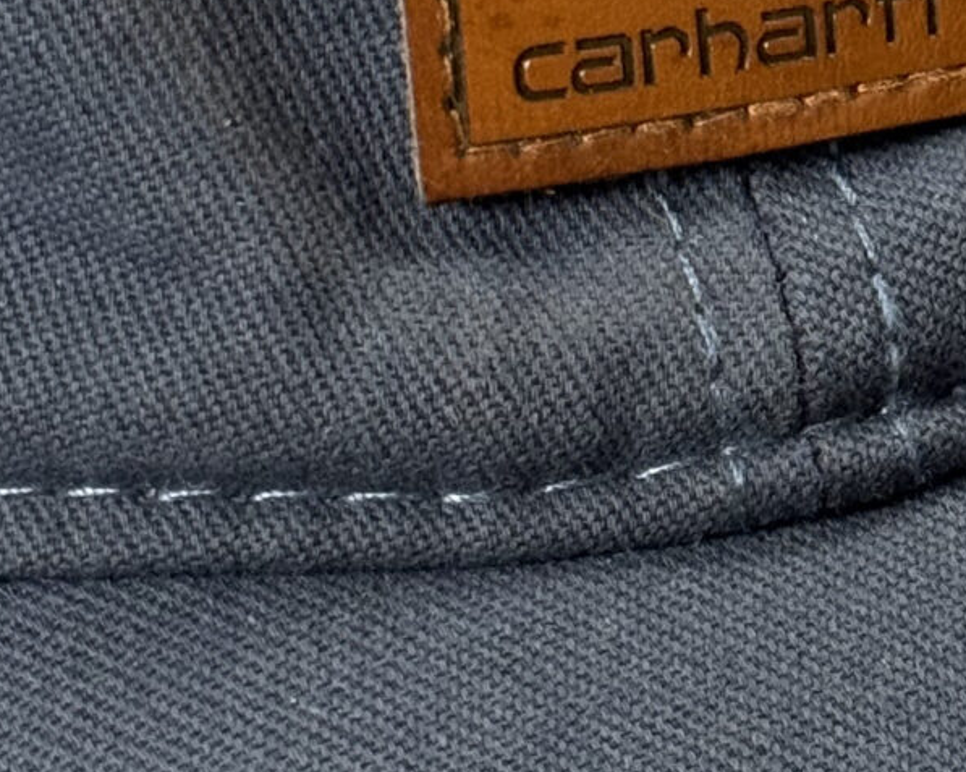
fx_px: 5744
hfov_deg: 9.5
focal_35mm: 201
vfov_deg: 7.7
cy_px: 521
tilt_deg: -47.4
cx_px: 987
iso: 200
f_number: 1.78
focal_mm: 6.76
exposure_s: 1/60
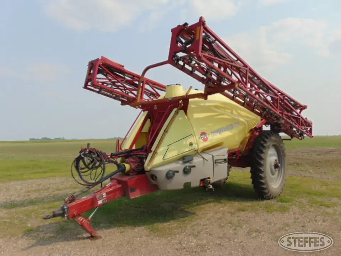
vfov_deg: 54.9
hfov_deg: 69.4
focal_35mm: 25
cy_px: 128
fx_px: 246
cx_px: 170
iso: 80
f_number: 7.7
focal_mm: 4.5
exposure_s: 1/400
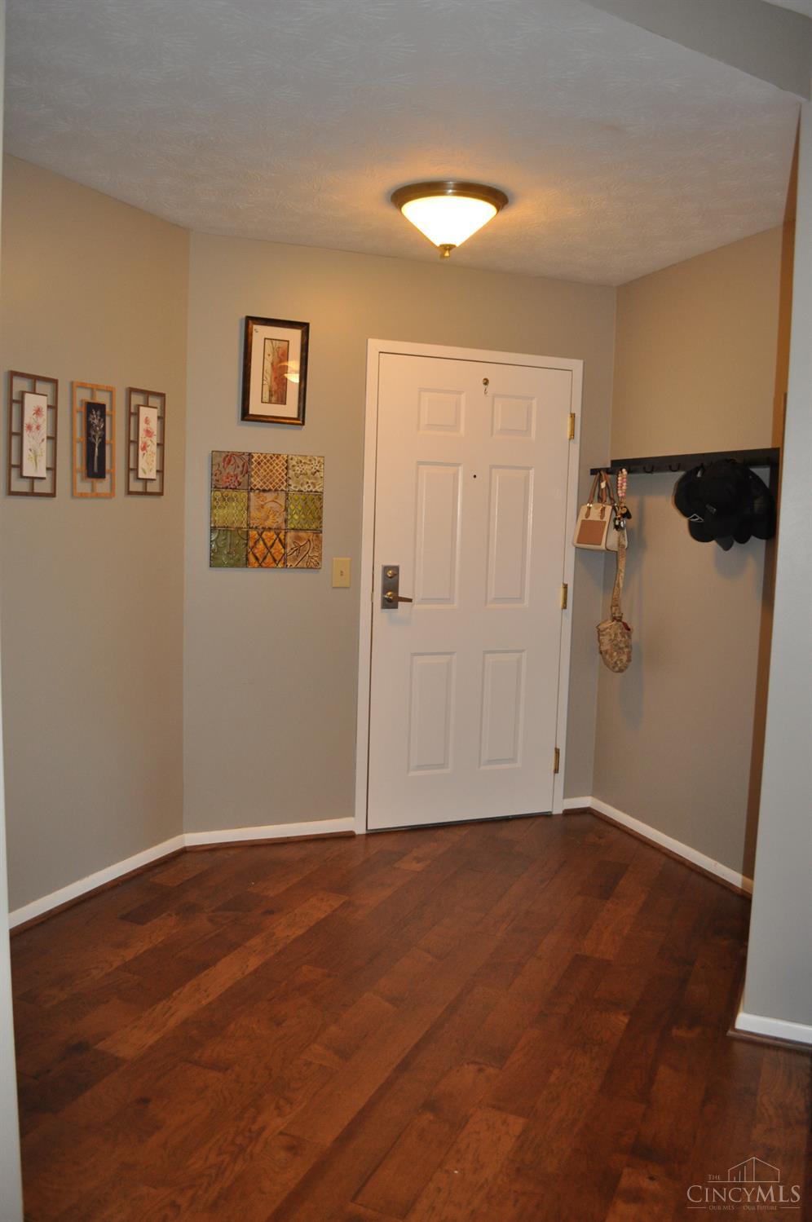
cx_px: 406
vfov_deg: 67.4
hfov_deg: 47.8
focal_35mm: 27
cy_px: 611
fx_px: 916
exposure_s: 1/60
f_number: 3.5
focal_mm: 18
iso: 800
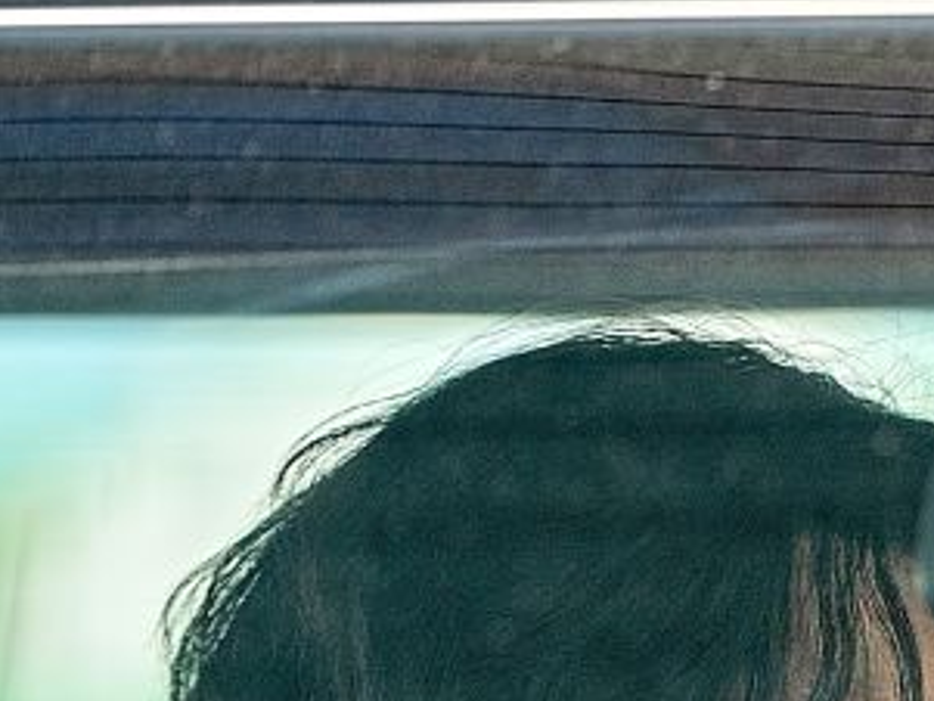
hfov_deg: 3.1
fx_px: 17302
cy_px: 1070
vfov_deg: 2.3
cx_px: 1219
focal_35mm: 641
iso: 800
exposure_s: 1/800
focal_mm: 162
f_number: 2.8
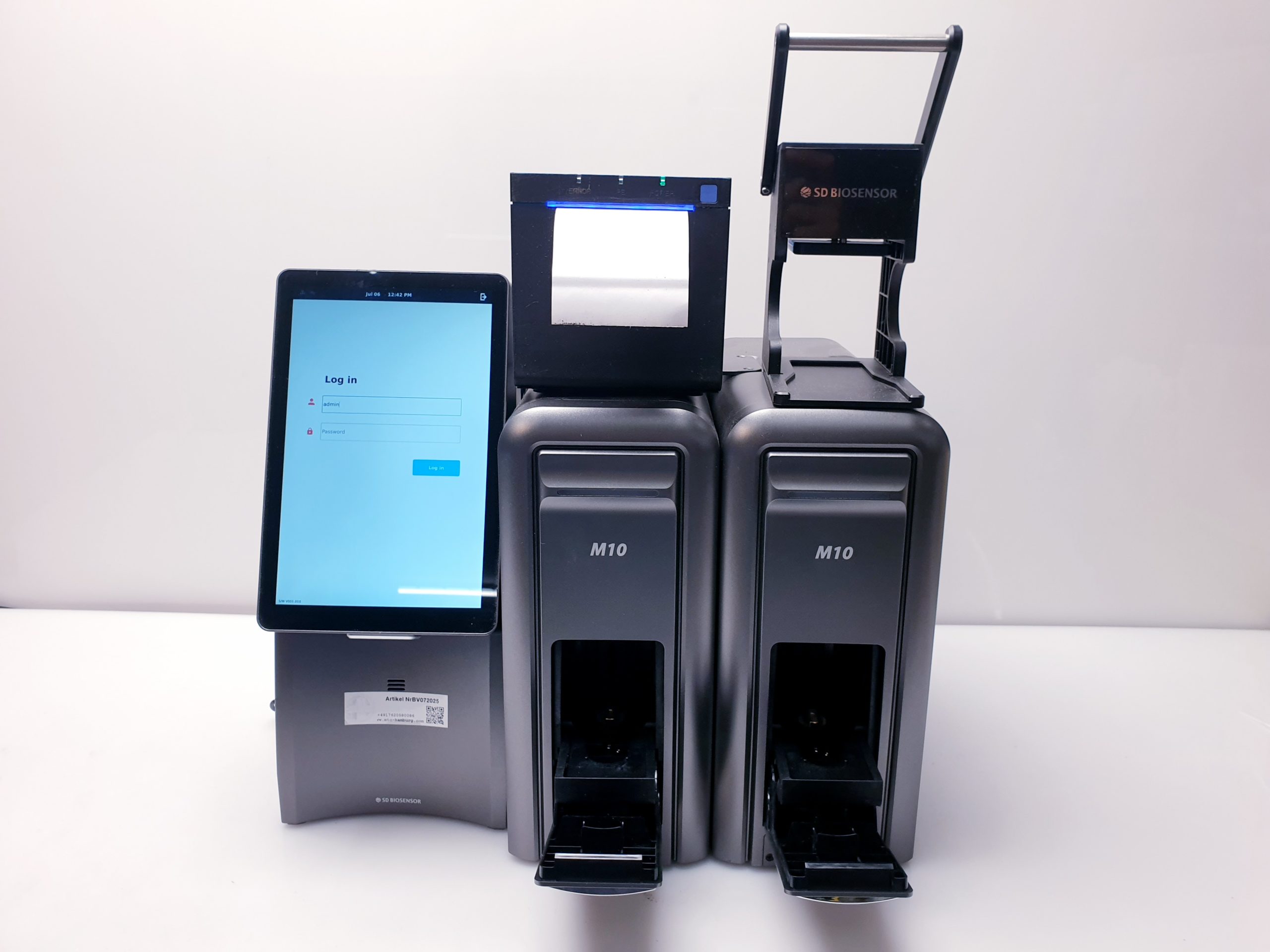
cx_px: 635
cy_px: 476
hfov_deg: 67.3
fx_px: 954
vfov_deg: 53.1
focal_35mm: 26
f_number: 2.4
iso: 80
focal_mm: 4.3
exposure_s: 1/100
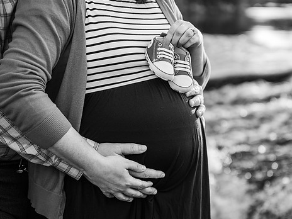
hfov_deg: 22.0
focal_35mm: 89
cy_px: 113
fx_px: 751
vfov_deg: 16.6
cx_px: 170
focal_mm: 70
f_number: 3.2
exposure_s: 1/200
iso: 125
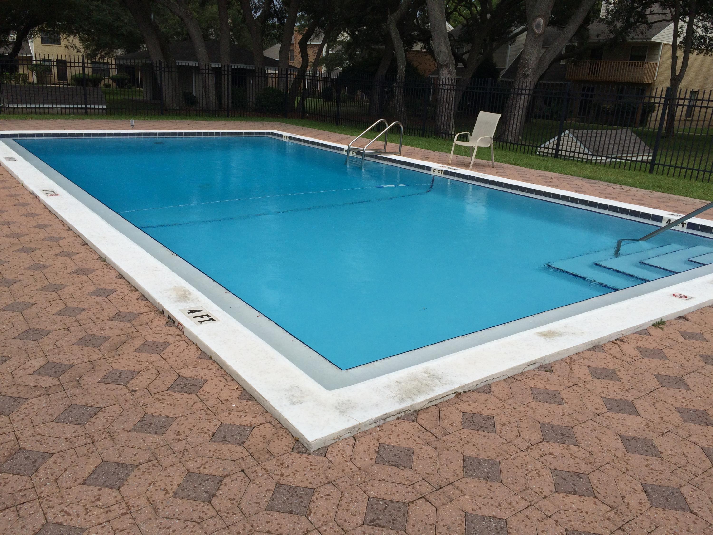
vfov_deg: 48.2
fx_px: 597
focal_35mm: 29
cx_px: 356
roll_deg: -3.8
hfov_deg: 61.7
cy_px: 268
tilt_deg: -19.1
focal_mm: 4.15
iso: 32
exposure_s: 1/1953
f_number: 2.2
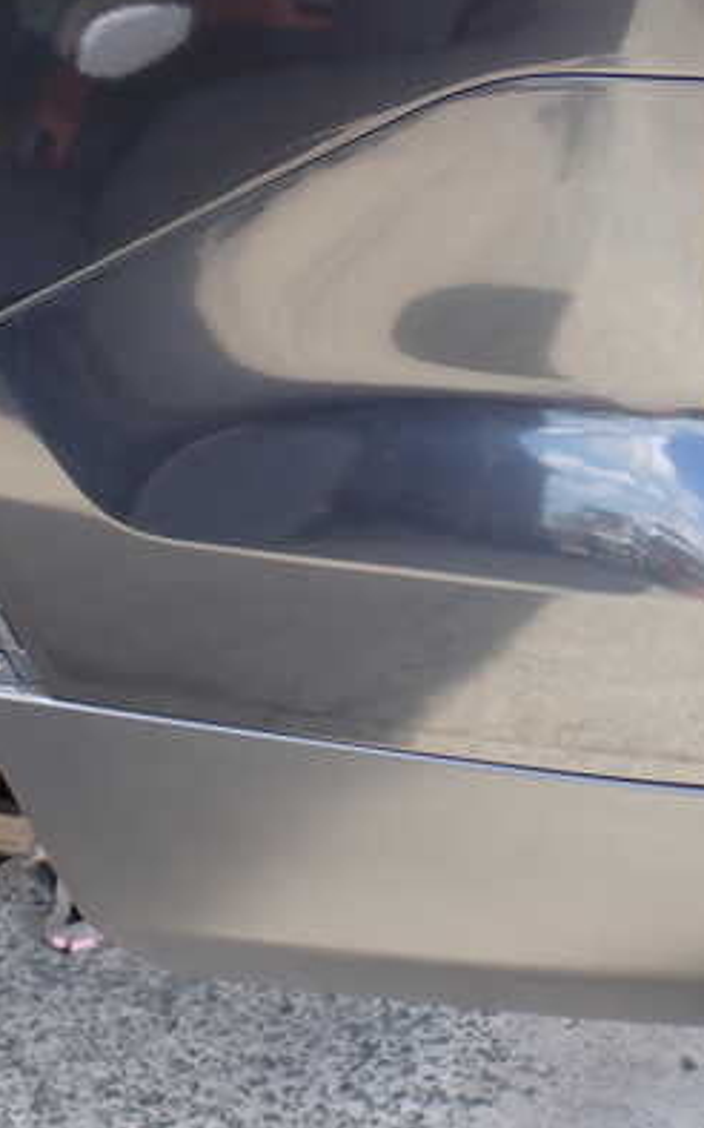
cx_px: 618
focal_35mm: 71
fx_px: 2181
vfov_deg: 29.0
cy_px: 561
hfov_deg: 18.1
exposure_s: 1/80
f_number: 2.9
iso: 100
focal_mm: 7.84
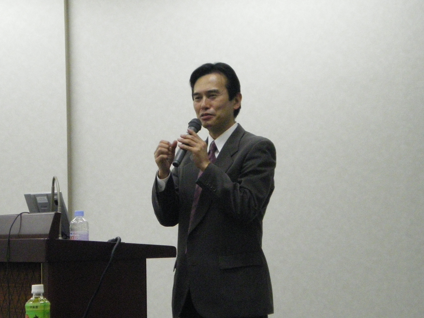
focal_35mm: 70
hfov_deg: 27.8
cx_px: 212
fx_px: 857
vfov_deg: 21.0
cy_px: 159
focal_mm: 12.3
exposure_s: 1/60
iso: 800
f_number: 4.6
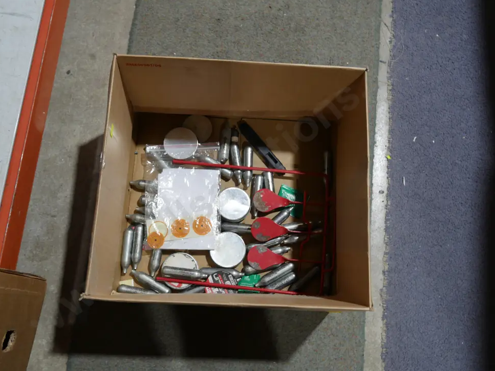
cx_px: 245
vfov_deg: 39.7
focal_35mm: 36
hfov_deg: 51.3
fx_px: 515
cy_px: 175
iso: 320
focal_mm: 17
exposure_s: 1/60
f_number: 4
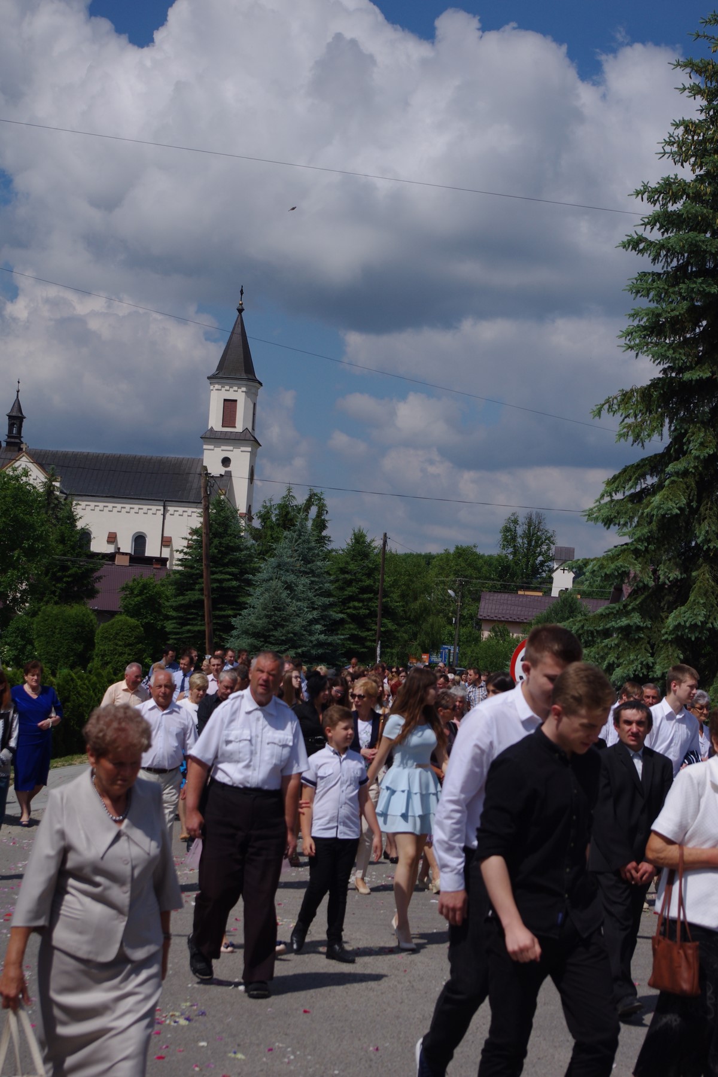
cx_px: 359
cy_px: 538
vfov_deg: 28.1
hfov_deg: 18.9
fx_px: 2154
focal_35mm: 72
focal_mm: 47.5
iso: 200
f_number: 6.7
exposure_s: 1/1500
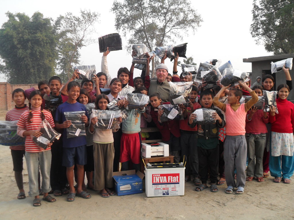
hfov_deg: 52.6
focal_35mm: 35
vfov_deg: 40.7
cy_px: 110
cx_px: 147
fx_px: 297
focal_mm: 6.2
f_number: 2.8
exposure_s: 1/125
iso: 100
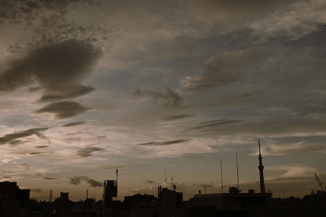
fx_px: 360
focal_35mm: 40
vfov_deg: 33.6
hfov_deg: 48.7
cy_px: 108
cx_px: 163
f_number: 10
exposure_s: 1/320
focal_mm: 26.5
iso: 250
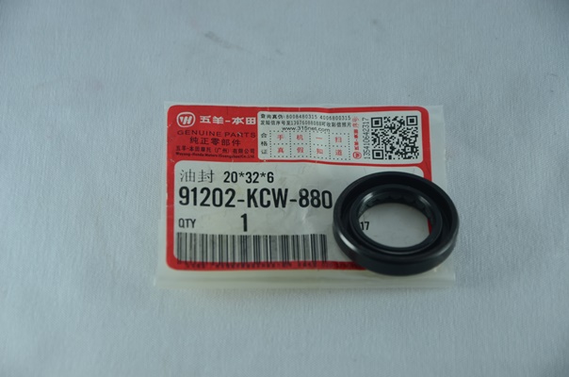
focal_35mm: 158
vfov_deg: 8.7
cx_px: 284
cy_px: 188
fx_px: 2484
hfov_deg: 13.1
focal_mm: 105
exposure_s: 1/80
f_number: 8
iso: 100
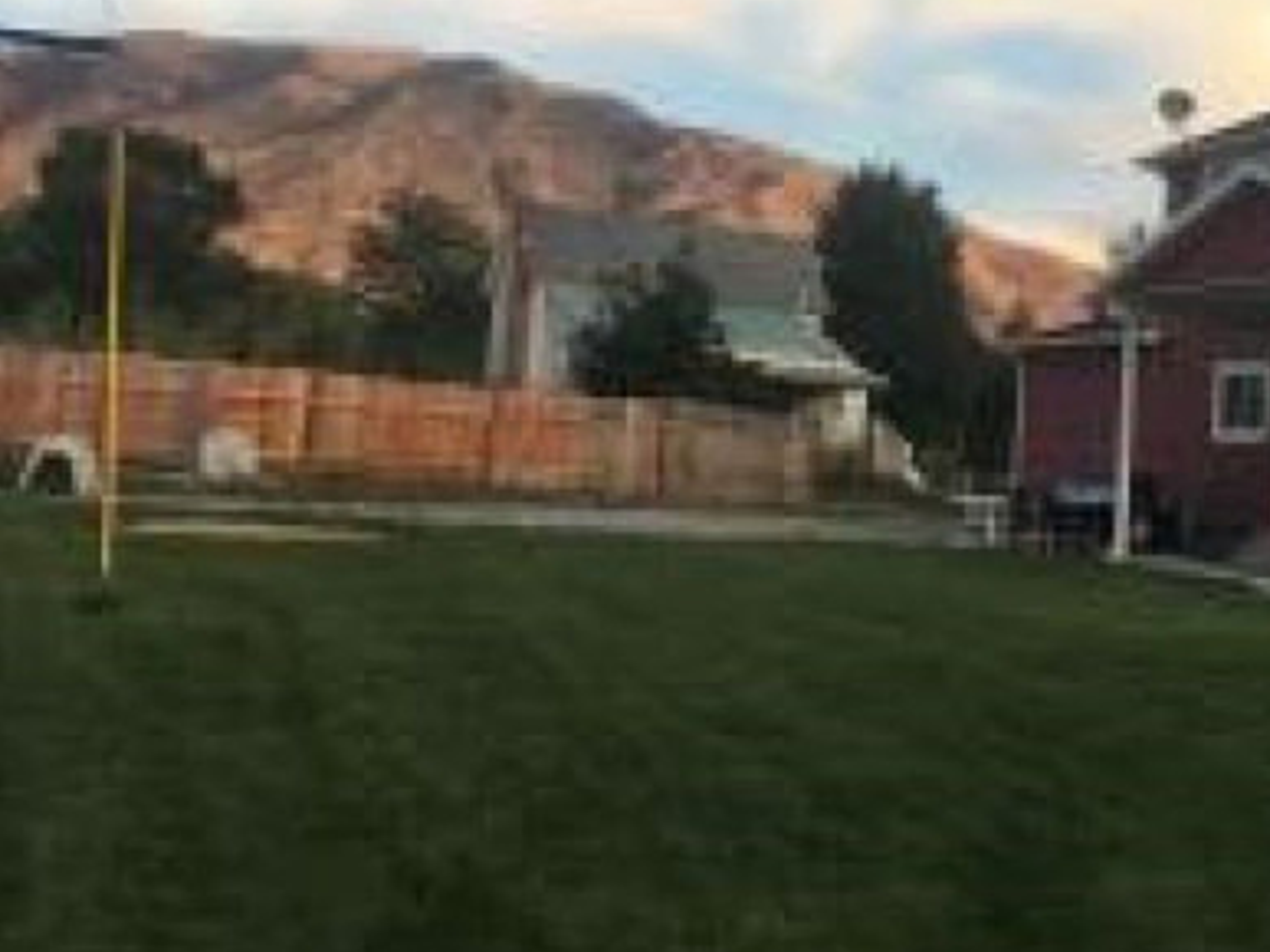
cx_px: 994
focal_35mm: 48
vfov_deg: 29.9
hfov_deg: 38.4
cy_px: 263
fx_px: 1760
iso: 25
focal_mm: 4.15
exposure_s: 1/242
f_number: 2.2
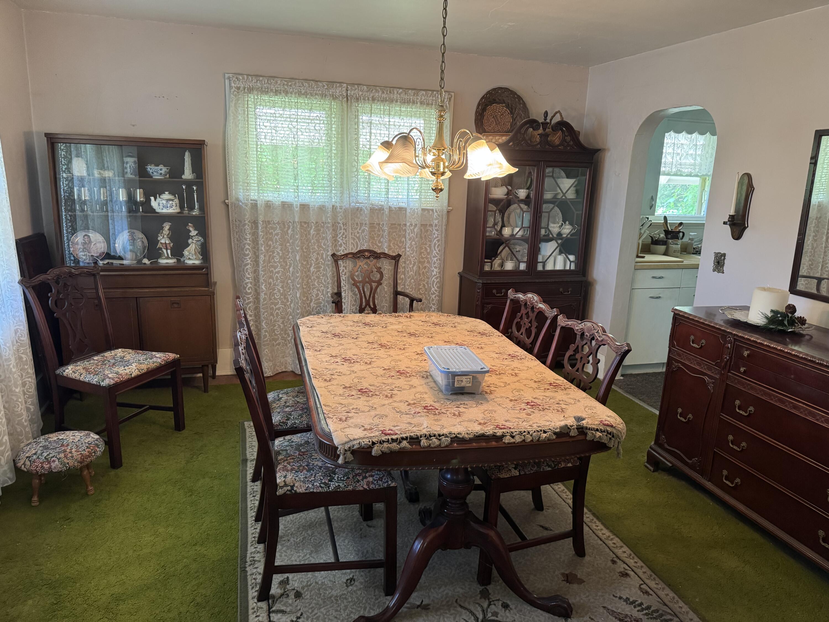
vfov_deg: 56.8
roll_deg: -2.4
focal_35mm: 24
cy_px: 311
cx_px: 414
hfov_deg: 71.6
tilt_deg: -13.5
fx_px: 575
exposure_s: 1/60
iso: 500
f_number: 1.78
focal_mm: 6.76
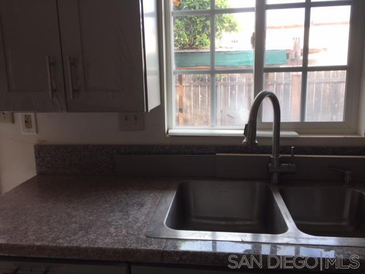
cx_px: 182
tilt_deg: -10.4
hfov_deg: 61.7
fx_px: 306
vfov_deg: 48.2
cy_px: 137
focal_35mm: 29
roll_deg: +1.2
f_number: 2.2
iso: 32
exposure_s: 1/60
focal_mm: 4.15
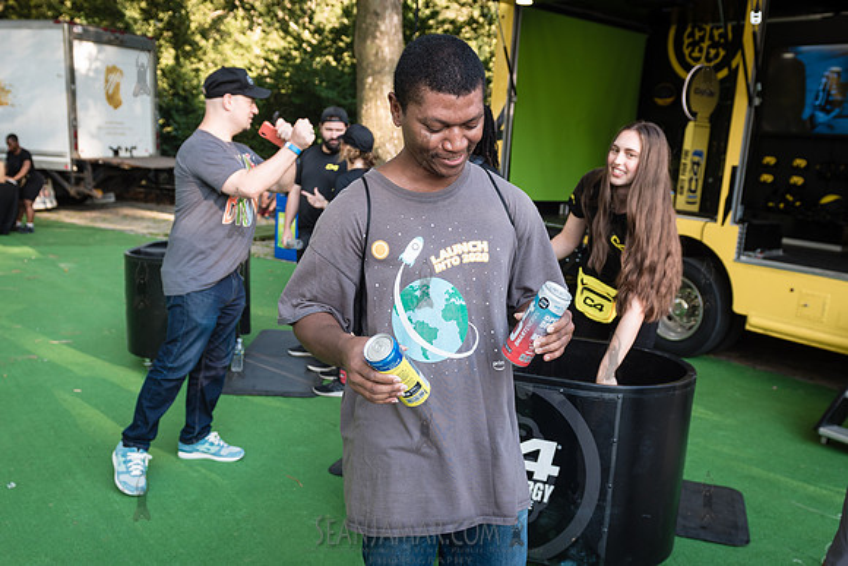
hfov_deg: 55.9
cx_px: 451
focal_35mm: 34
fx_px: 798
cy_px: 301
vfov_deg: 39.0
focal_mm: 24
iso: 200
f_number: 4
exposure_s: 1/200
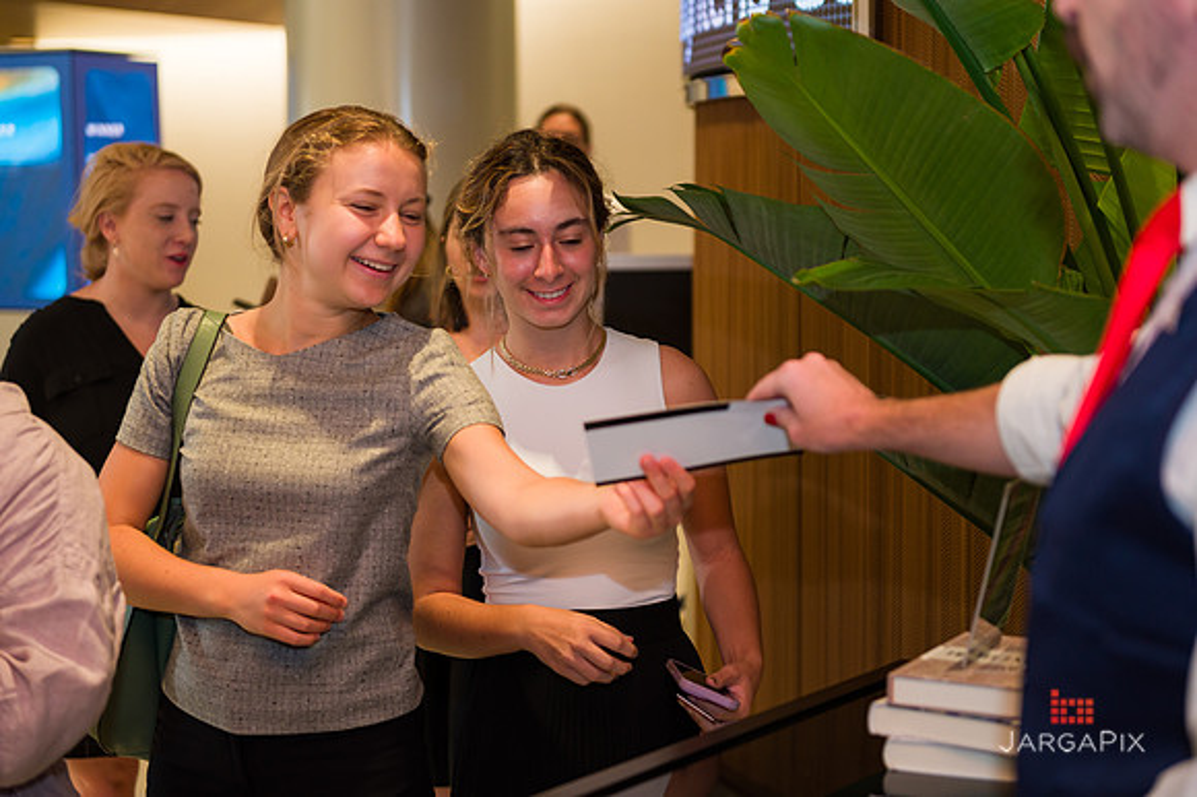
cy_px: 398
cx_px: 598
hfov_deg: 28.9
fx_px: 2326
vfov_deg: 19.4
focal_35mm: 70
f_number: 3.2
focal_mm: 70
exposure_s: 1/200
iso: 800
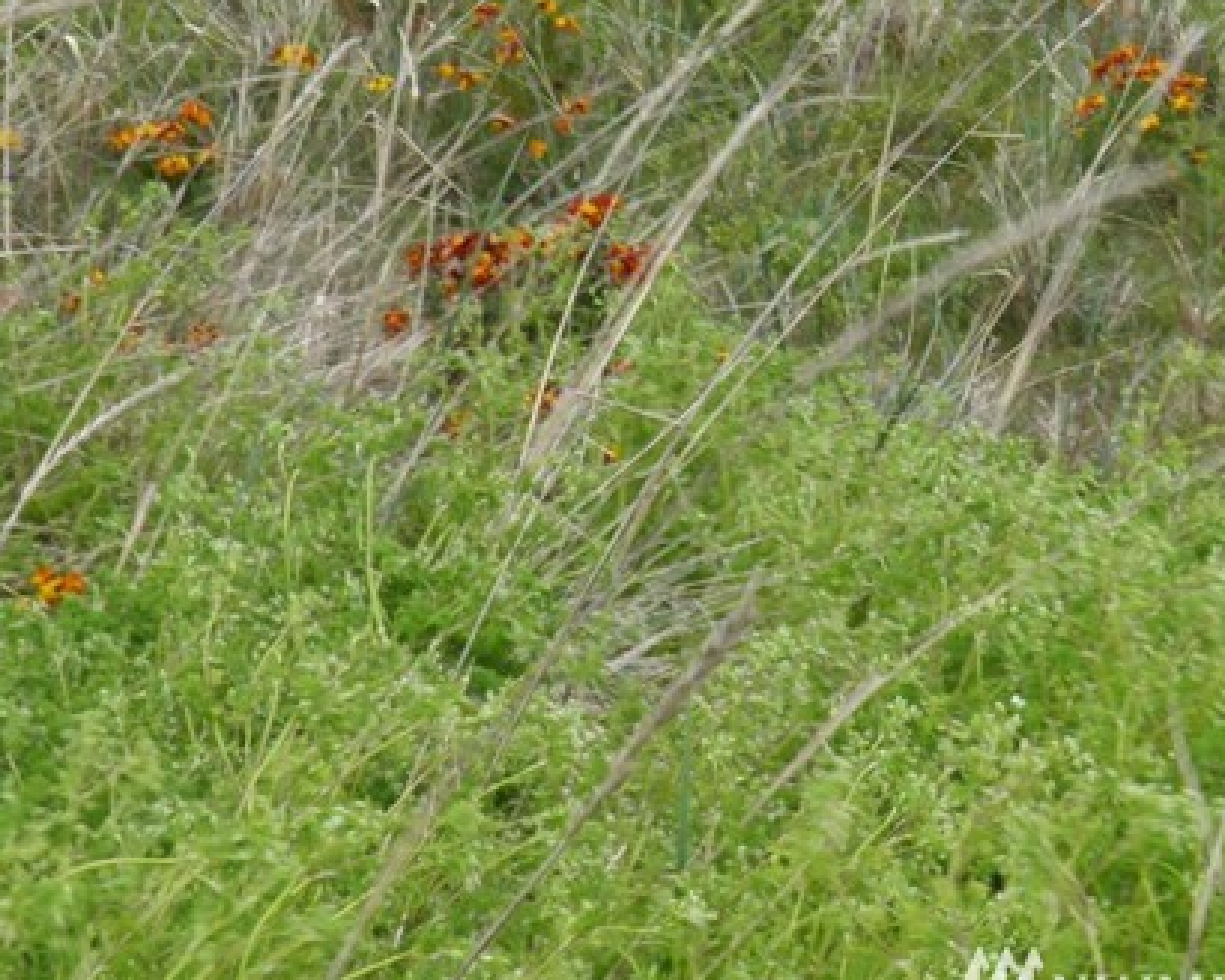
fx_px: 6453
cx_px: 1120
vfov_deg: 8.6
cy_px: -51
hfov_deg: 10.8
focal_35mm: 178
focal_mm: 13.2
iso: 50
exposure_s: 1/80
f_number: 4.9
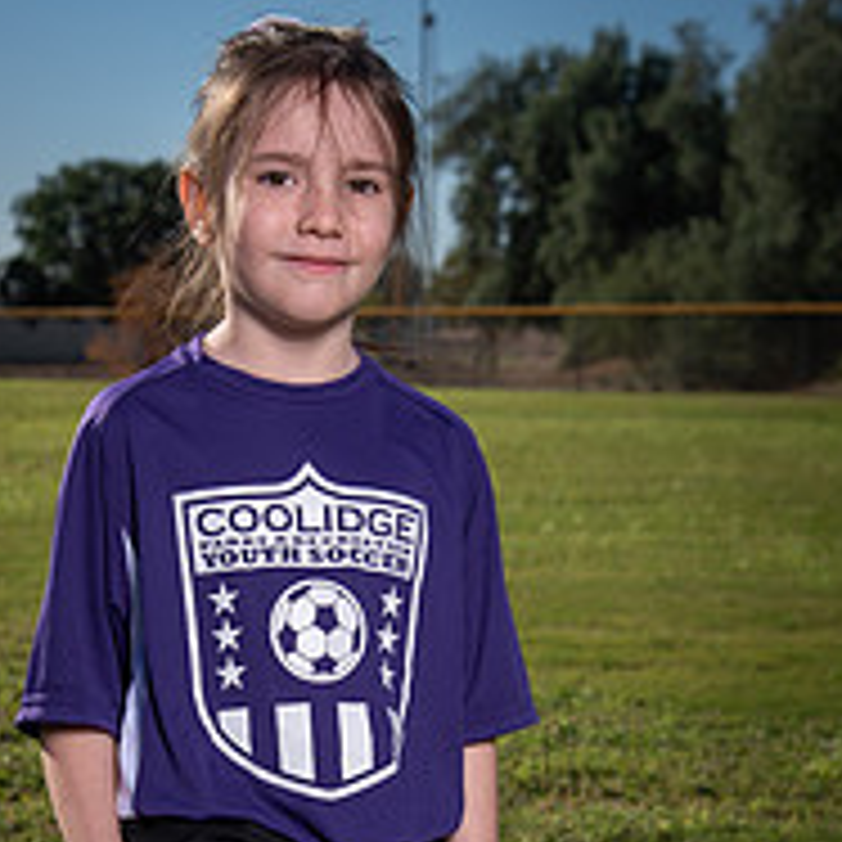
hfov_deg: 17.7
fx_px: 2697
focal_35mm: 98
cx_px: 279
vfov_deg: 17.4
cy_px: 792
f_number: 5.6
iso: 100
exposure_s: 1/1000
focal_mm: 48
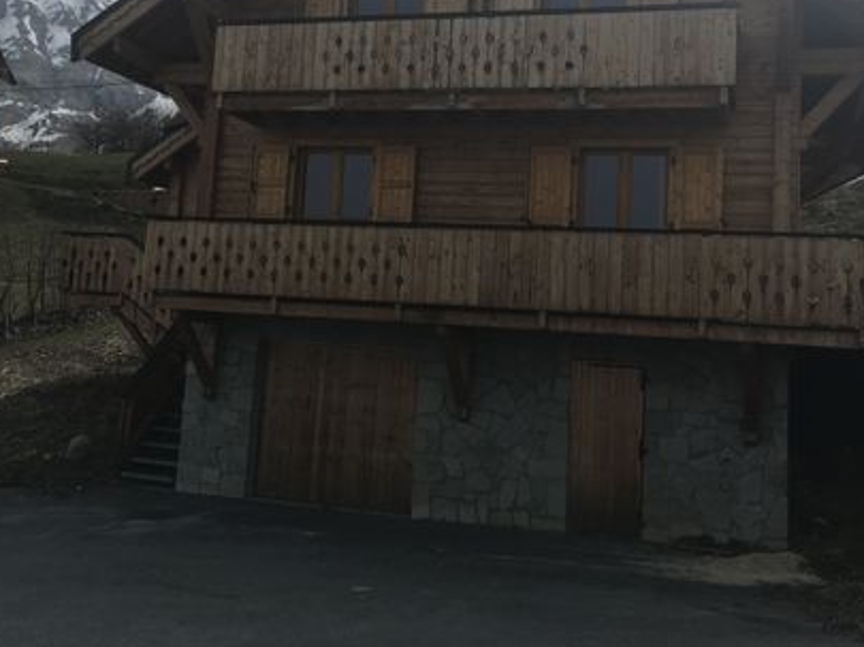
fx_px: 1072
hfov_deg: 43.9
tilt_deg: +8.8
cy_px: 175
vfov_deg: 33.0
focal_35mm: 43
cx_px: 420
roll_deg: -4.2
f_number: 2.2
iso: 25
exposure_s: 1/2959
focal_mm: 4.15
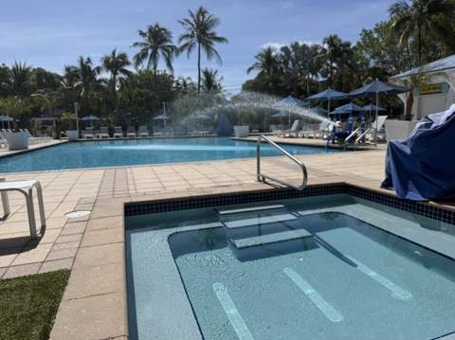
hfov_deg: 71.7
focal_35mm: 24
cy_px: 170
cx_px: 228
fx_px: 315
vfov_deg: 56.7
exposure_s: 1/9091
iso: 80
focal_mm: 6.76
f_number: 1.78
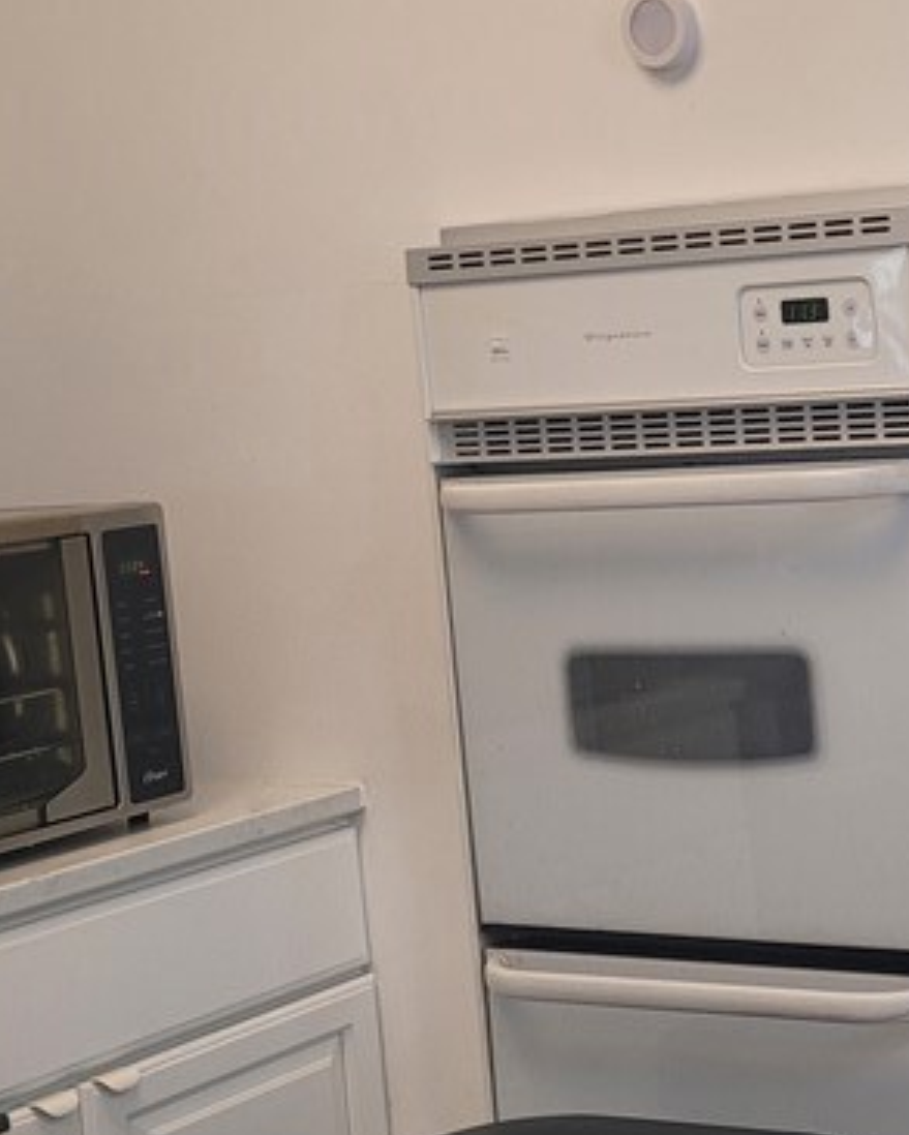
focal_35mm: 71
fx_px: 2387
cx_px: 1154
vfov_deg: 26.7
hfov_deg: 19.9
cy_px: 487
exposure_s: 1/120
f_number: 1.8
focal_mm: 5.4
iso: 160
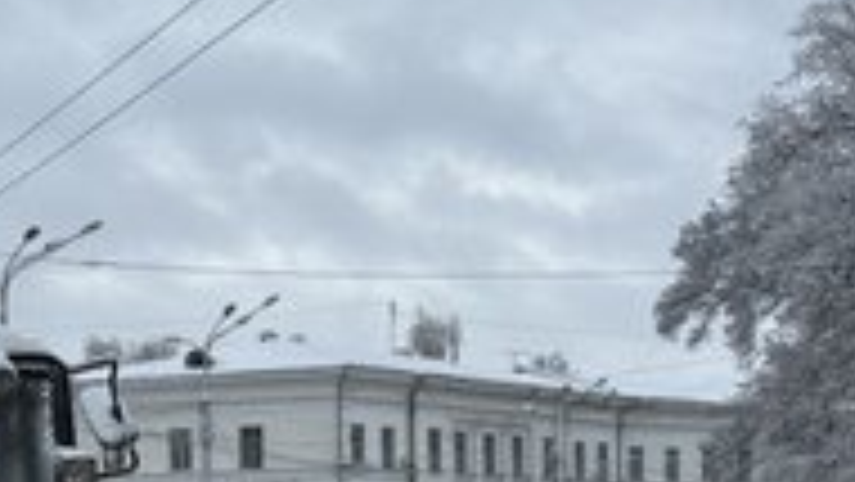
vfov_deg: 10.8
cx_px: 189
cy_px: 604
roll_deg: +1.4
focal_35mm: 110
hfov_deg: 19.3
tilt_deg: -1.0
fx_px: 2495
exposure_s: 1/2415
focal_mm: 6.76
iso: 64
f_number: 1.78
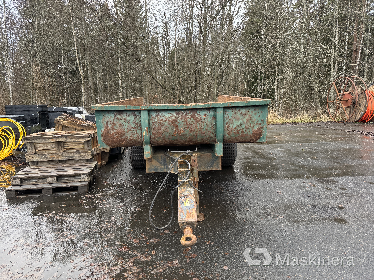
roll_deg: +1.2
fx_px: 259
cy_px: 140
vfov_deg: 56.8
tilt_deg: -10.2
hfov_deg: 71.6
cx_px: 187
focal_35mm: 24
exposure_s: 1/121
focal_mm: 6.76
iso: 160
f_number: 1.78
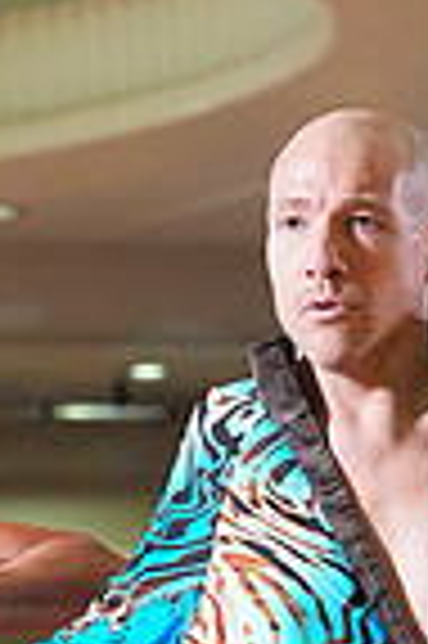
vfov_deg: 5.2
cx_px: 61
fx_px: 6971
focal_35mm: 390
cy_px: 964
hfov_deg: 3.5
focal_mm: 96
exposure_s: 1/400
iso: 8000
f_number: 5
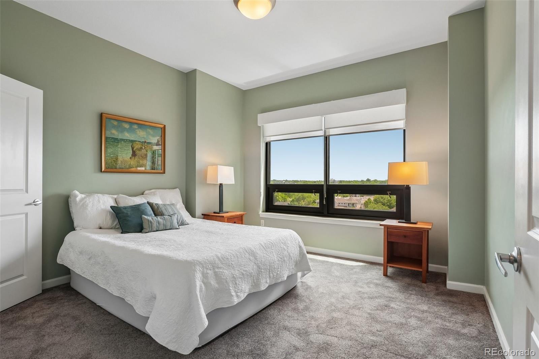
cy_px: 180
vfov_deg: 72.0
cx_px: 270
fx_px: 247
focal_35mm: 16
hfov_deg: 95.0
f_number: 8
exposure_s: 1/30
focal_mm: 11
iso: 100
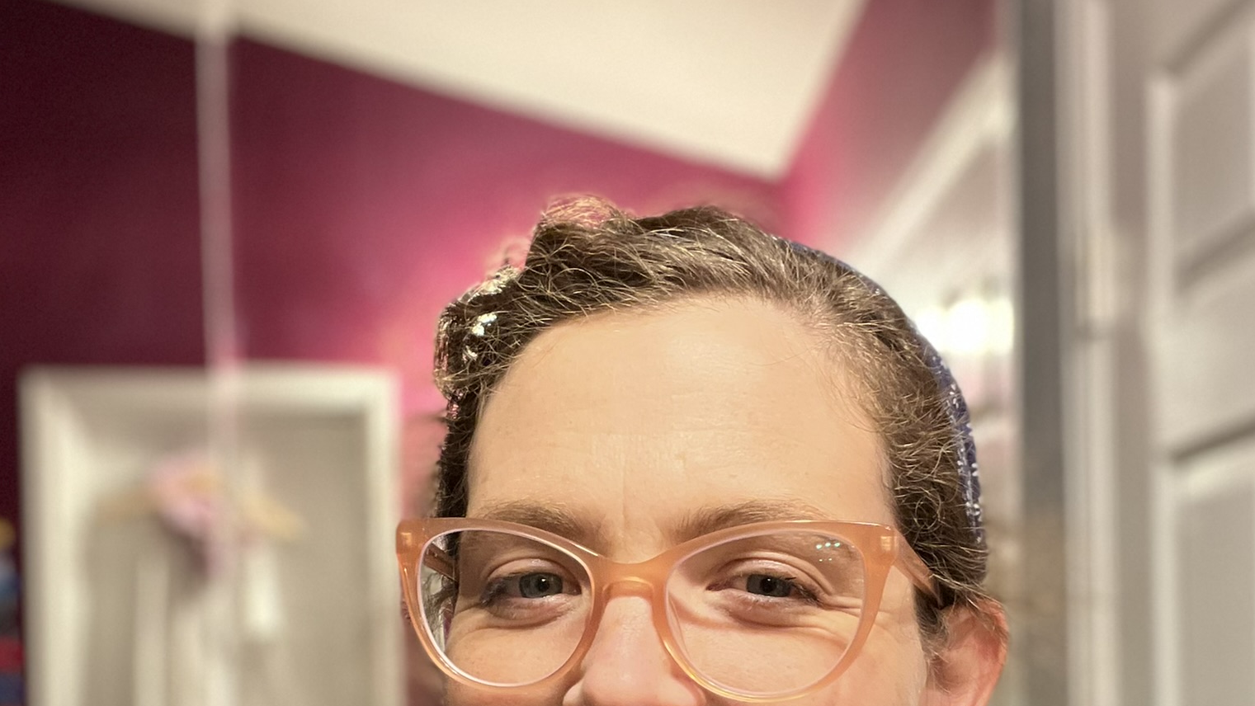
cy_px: 699
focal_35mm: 44
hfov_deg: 46.4
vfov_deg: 25.8
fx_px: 1464
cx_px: 633
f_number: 2.2
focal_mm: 2.71
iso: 250
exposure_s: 1/60
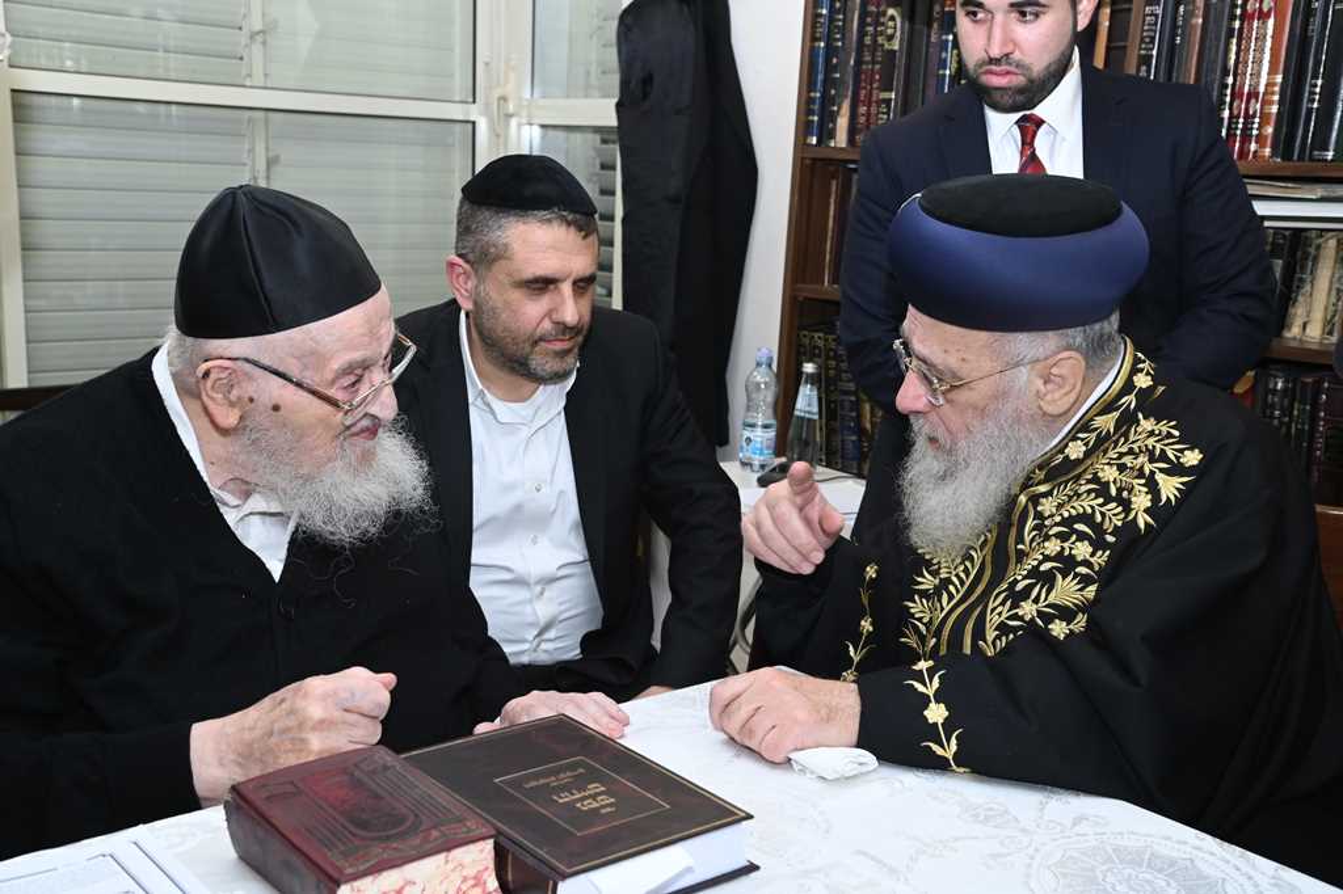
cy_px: 447
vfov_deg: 30.5
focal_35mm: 44
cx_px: 672
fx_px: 1641
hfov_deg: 44.5
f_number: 6.3
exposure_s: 1/125
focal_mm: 44
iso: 2000
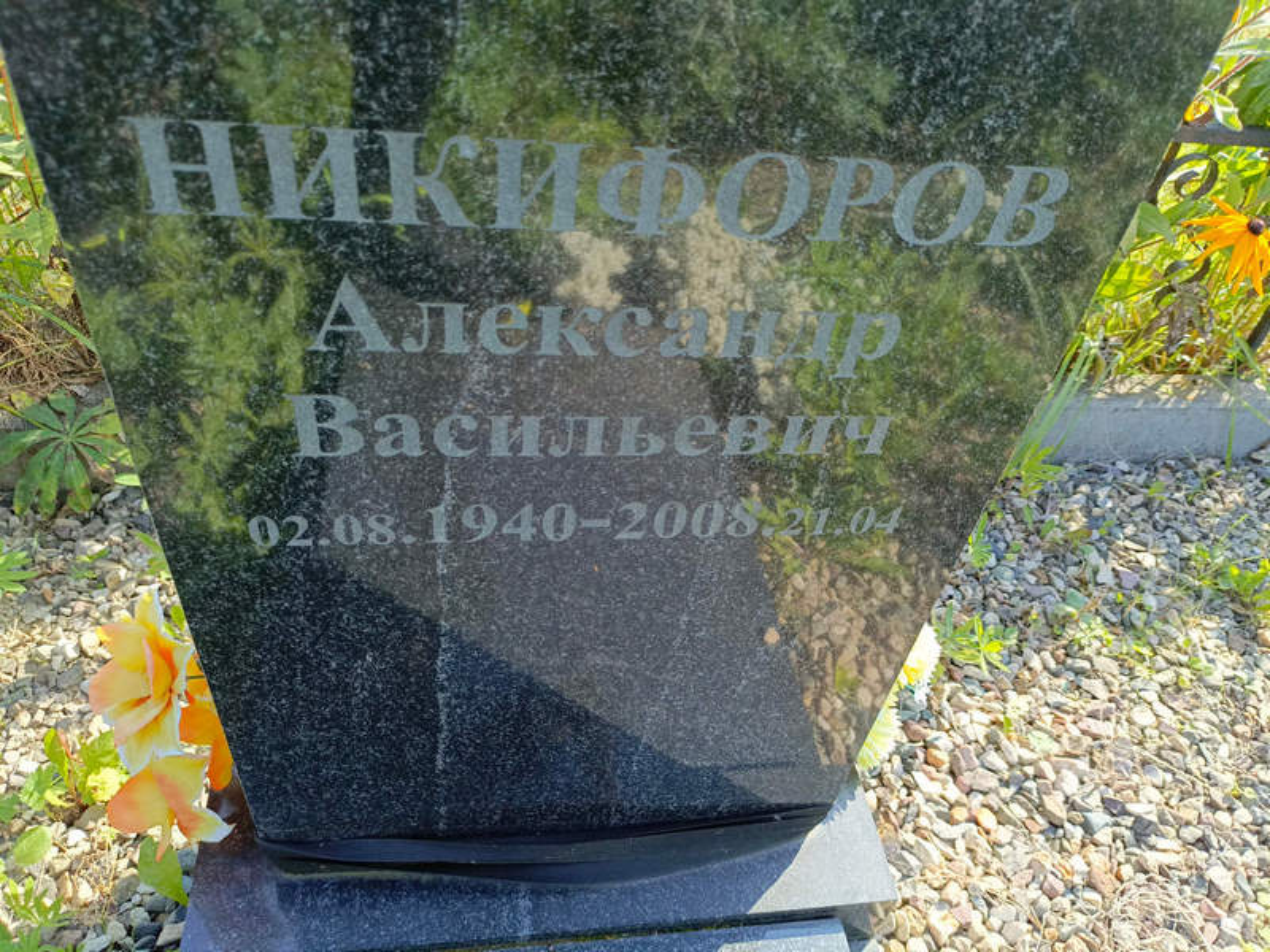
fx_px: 917
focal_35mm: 25
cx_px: 635
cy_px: 476
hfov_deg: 69.4
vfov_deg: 54.9
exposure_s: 1/204
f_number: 1.69
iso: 112
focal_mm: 4.76
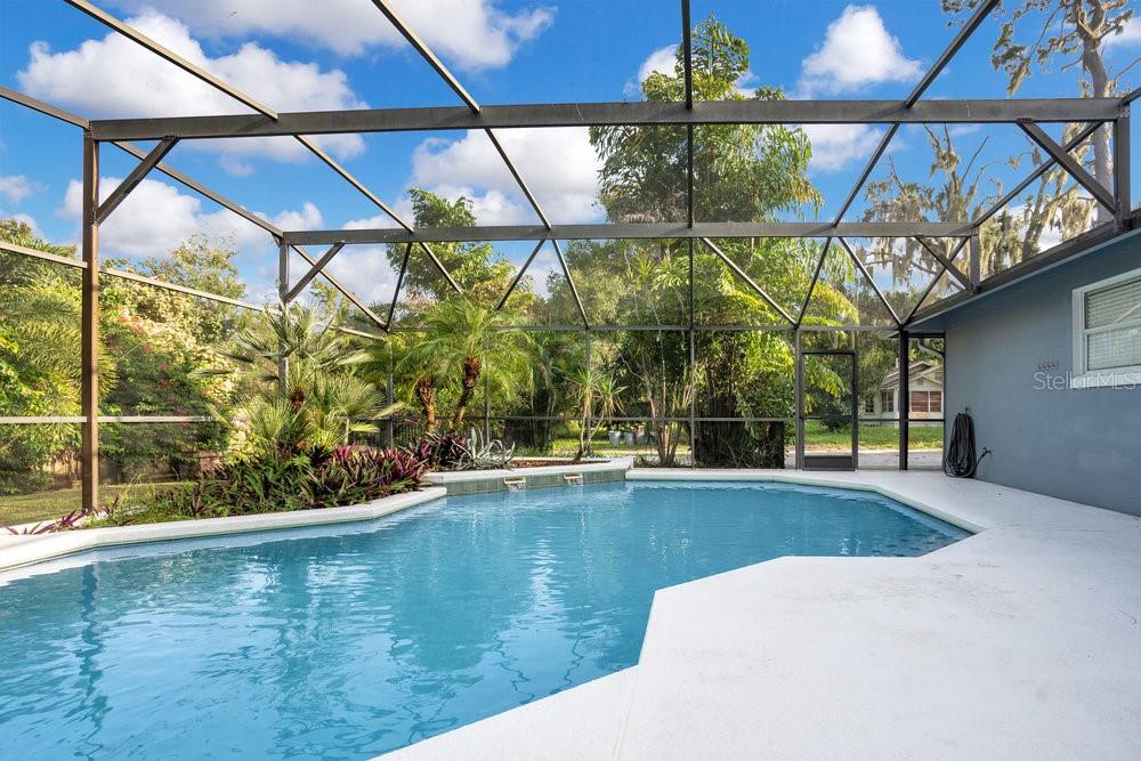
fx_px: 507
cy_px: 380
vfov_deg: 73.8
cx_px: 570
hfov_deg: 96.7
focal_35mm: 16
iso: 100
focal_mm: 16
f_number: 7.1
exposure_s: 1/100
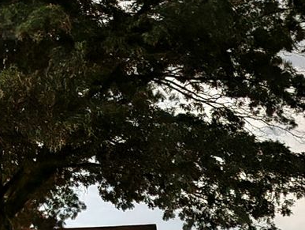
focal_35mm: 76
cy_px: 66
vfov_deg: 19.3
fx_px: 670
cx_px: -61
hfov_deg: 23.4
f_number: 1.8
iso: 2000
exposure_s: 1/2
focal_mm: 5.4
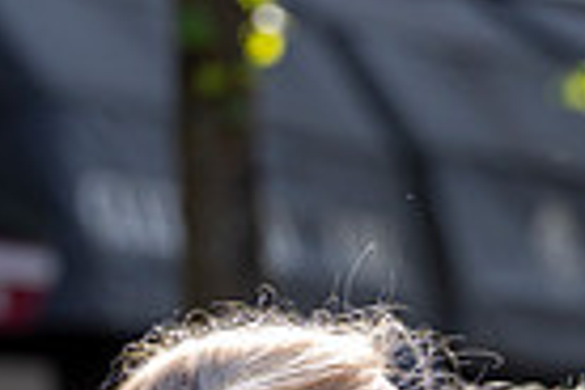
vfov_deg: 2.2
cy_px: 706
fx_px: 10009
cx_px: 755
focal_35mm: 616
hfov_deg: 3.3
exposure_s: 1/320
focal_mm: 147
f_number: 5
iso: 100
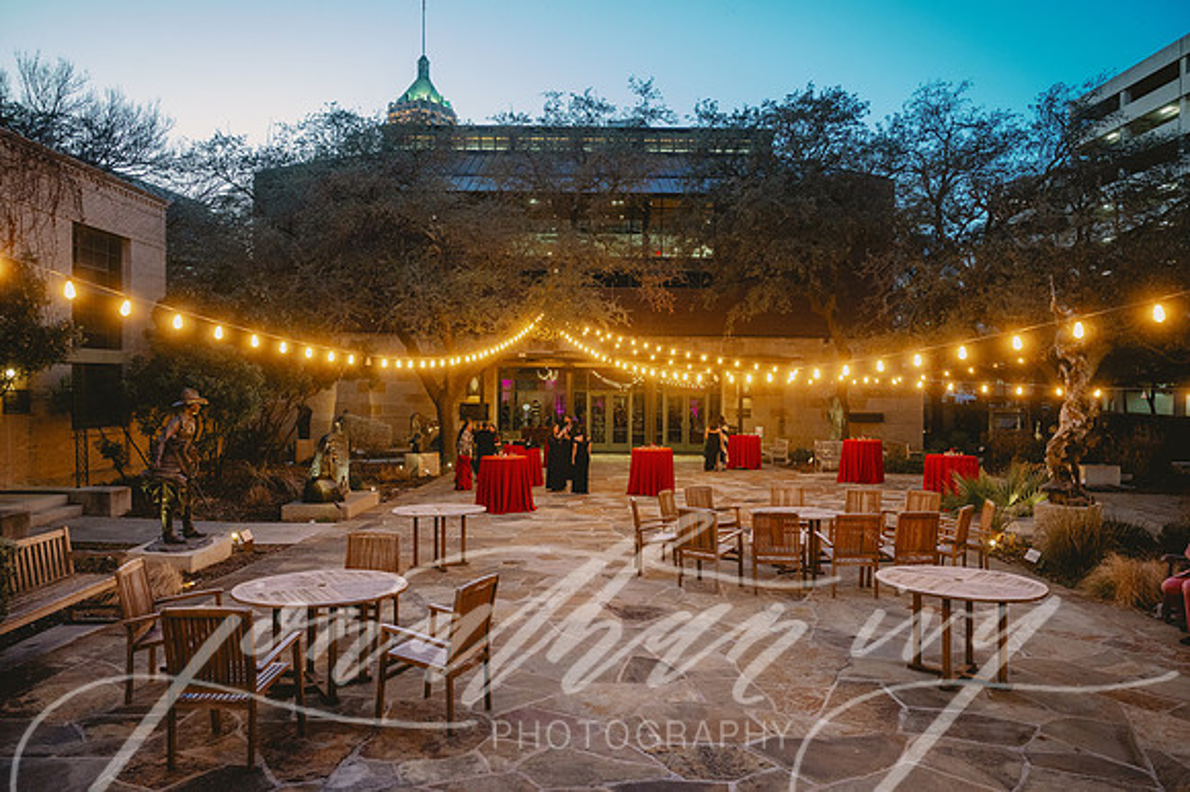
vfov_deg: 53.1
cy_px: 396
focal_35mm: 24
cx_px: 595
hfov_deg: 73.8
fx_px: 793
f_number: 3.5
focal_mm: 24
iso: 1600
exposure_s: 1/125
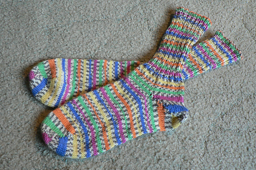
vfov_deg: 27.0
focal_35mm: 50
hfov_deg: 39.6
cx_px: 126
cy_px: 88
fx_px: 355
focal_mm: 7.9
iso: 200
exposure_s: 1/15
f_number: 2.8
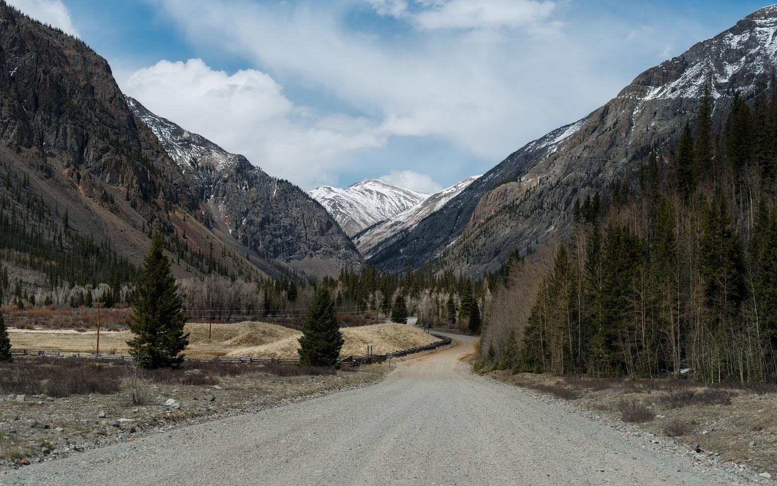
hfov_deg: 38.9
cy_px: 245
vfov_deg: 24.9
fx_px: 1101
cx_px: 394
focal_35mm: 52
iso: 100
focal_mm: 50
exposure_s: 1/2500
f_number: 4
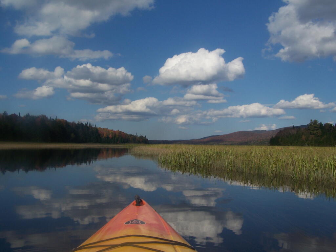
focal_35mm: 38
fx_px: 369
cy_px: 126
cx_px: 168
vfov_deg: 37.7
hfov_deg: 49.0
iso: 80
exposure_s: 1/1000
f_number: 5.6
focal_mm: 6.3
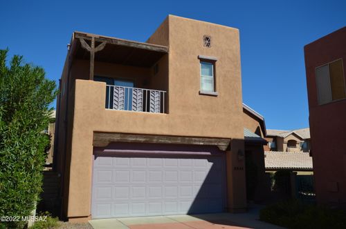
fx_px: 317
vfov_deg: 39.9
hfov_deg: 57.3
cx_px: 173
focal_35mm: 33
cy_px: 114
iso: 100
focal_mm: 22
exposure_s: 1/320
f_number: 9
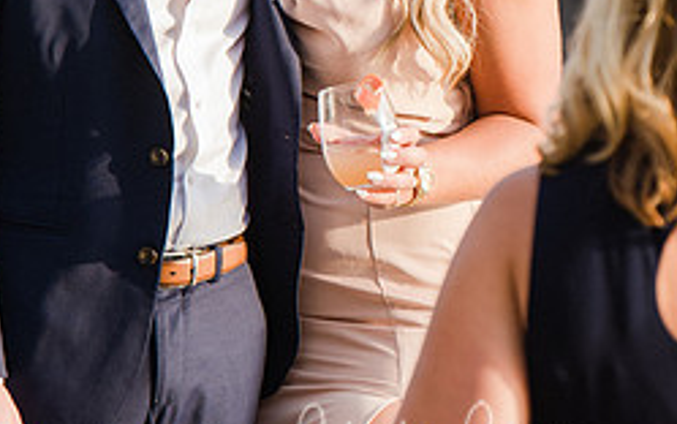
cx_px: 421
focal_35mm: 588
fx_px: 10856
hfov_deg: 3.6
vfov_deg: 2.2
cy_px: -31
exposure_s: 1/400
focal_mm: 165
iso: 200
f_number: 4.5
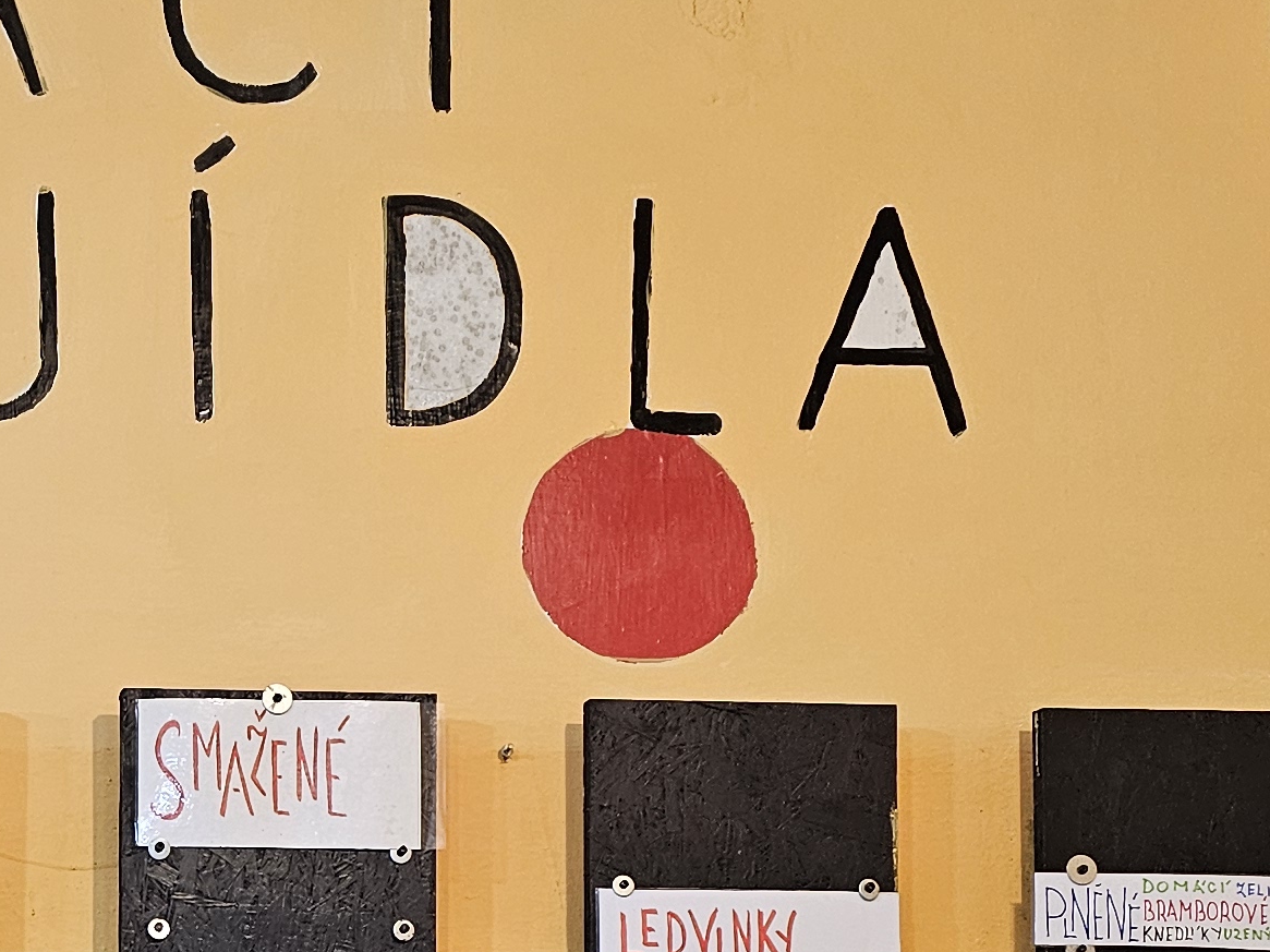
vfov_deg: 17.5
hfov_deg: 22.8
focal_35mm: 79
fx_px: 2897
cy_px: 1239
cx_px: -239
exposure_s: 1/100
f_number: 1.7
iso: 250
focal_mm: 6.3
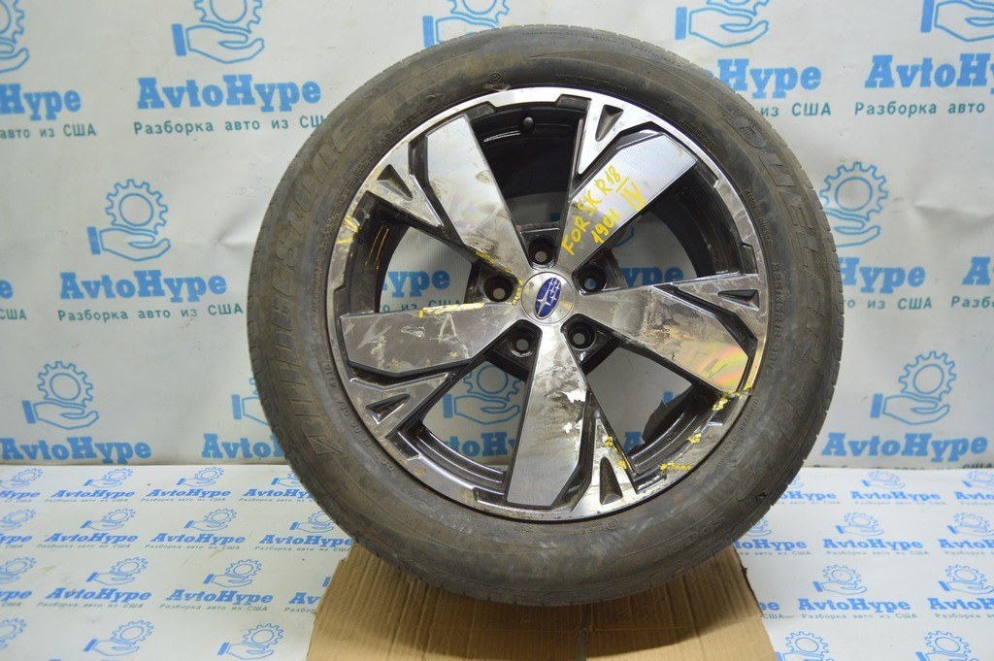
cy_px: 330
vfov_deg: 47.9
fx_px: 745
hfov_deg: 67.4
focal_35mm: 27
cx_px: 497
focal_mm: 18
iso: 400
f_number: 3.5
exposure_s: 1/40
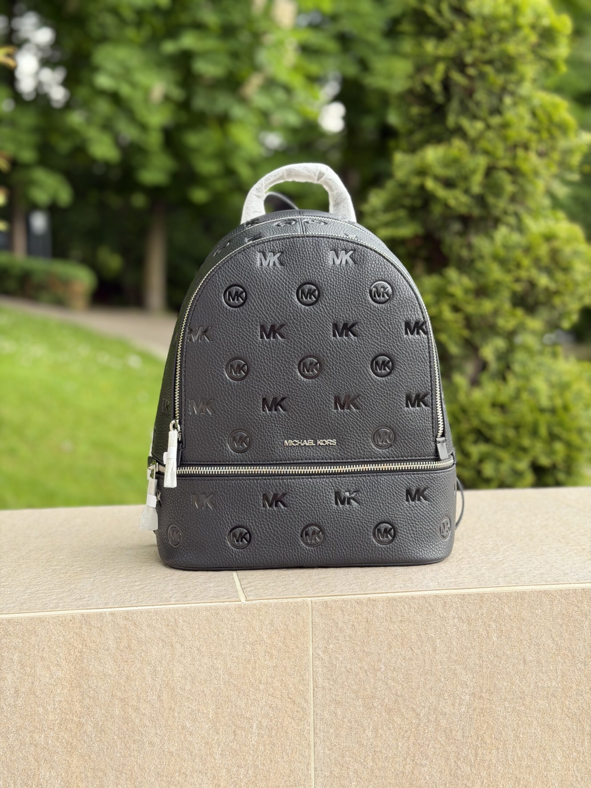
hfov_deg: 30.3
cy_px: 394
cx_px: 296
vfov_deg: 39.7
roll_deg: +1.0
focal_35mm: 48
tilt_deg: -5.2
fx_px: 1093
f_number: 1.78
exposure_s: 1/183
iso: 125
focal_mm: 6.76
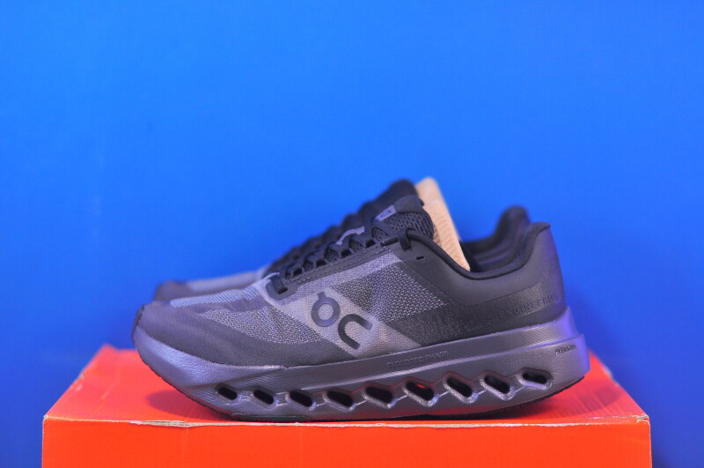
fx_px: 1465
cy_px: 234
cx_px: 352
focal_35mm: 75
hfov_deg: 27.0
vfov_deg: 18.1
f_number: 2.2
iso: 250
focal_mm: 50
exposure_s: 1/320
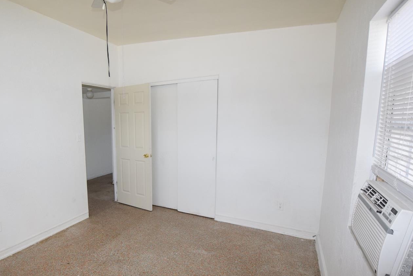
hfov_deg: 85.0
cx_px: 152
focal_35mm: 19
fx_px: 218
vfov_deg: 64.3
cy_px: 158
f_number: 5.6
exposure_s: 1/125
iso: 640
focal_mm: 10
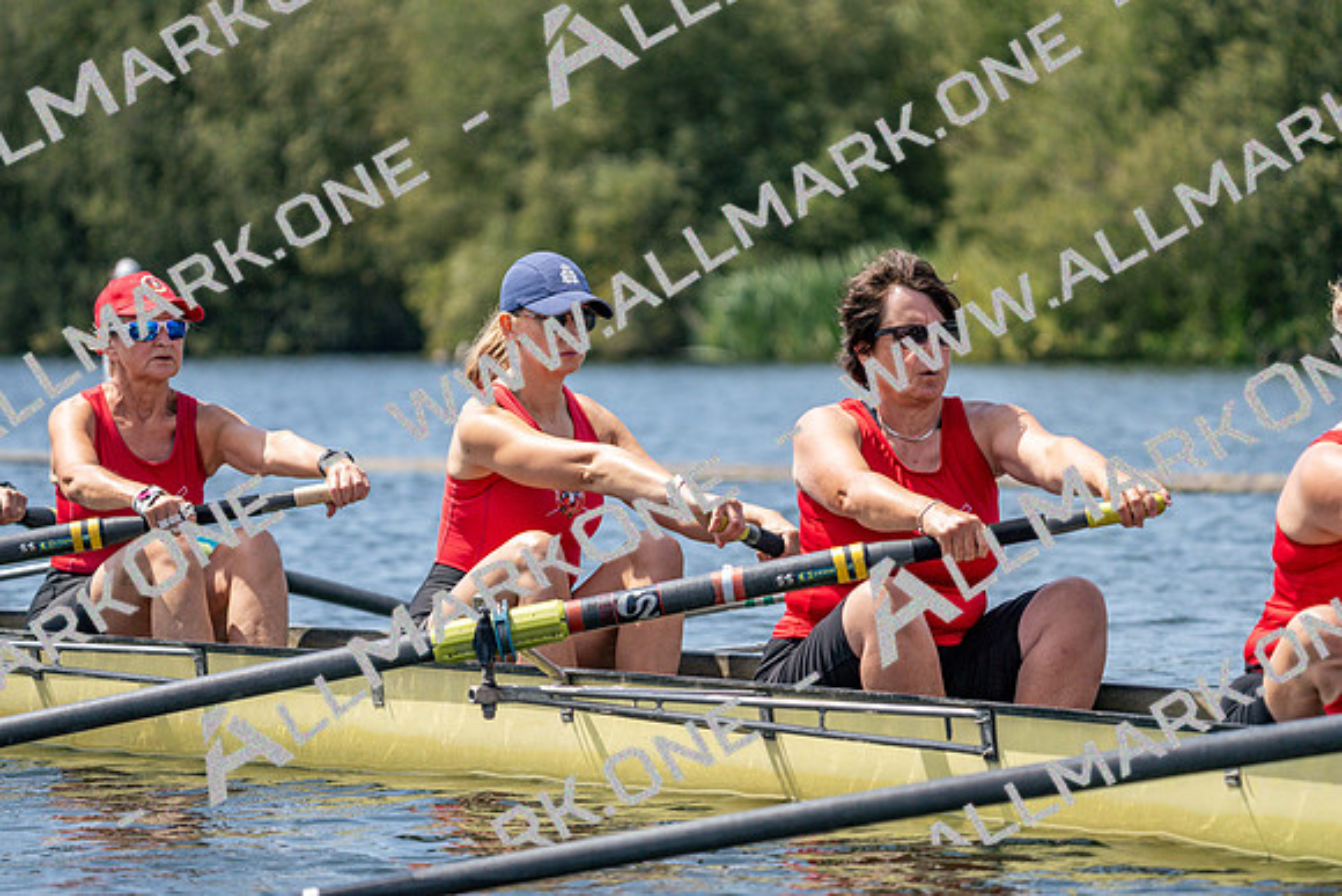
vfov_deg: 6.0
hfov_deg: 8.9
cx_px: 671
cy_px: 448
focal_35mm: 230
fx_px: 8575
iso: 400
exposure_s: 1/2000
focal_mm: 230
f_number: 5.6
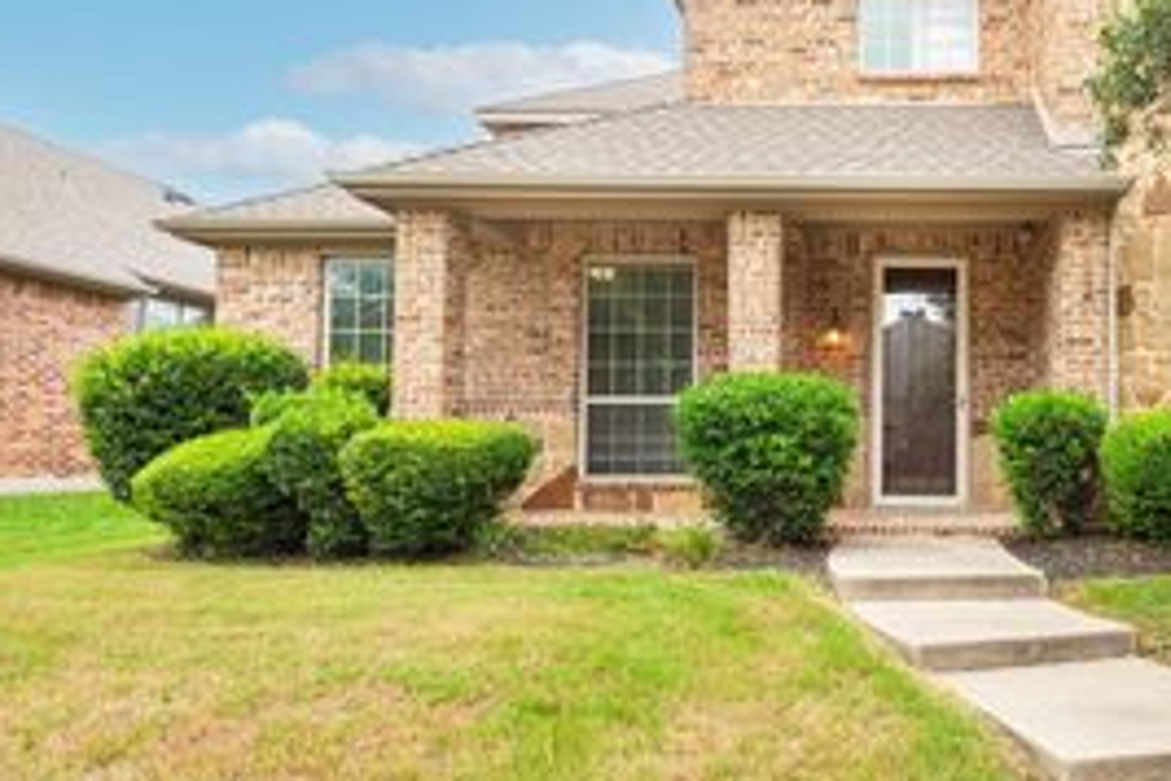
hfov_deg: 57.8
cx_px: 917
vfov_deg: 43.6
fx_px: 976
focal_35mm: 30
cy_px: 415
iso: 100
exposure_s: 1/40
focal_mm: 16
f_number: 7.1
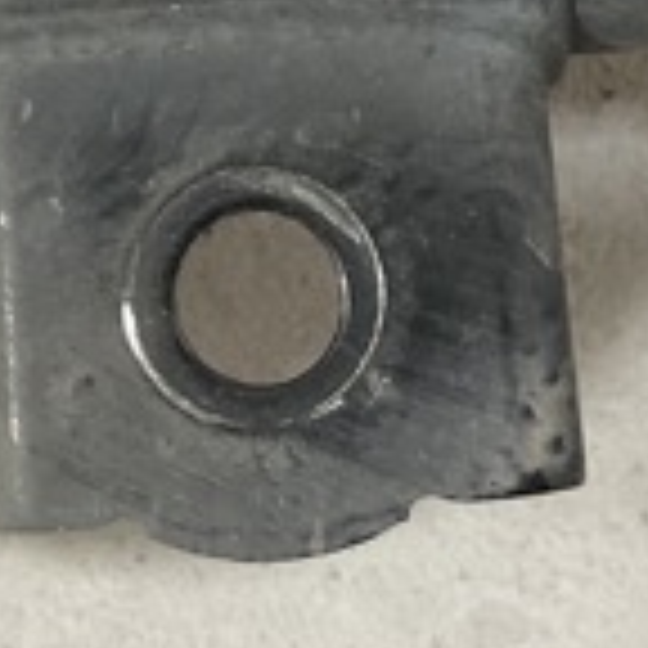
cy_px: -232
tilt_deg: -76.9
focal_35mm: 114
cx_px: 166
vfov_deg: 14.5
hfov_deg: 15.2
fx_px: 2414
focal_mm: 3
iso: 50
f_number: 1.8
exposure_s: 1/50
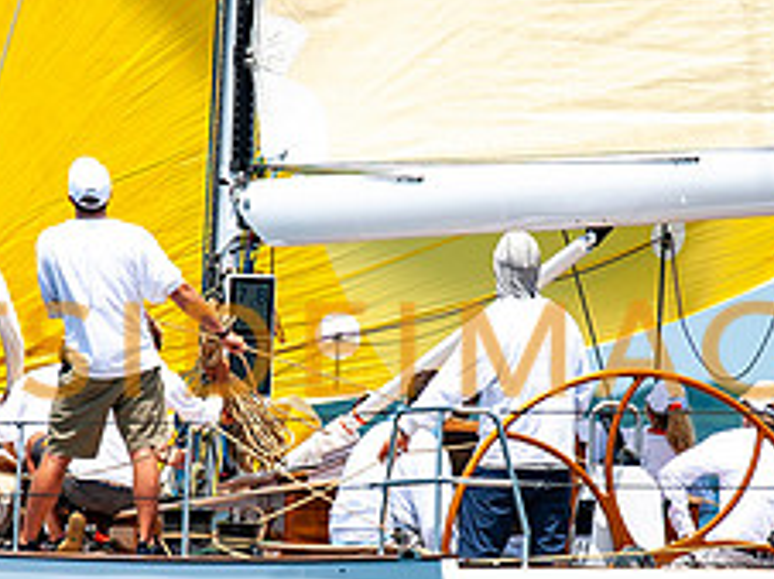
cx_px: 421
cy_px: 329
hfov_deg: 2.7
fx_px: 16529
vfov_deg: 2.0
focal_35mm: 740
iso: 250
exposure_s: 1/2500
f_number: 5
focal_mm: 300
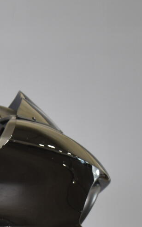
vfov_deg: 13.6
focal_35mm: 149
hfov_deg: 8.1
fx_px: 922
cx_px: -195
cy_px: 273
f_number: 4
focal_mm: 24
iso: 400
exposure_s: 1/15
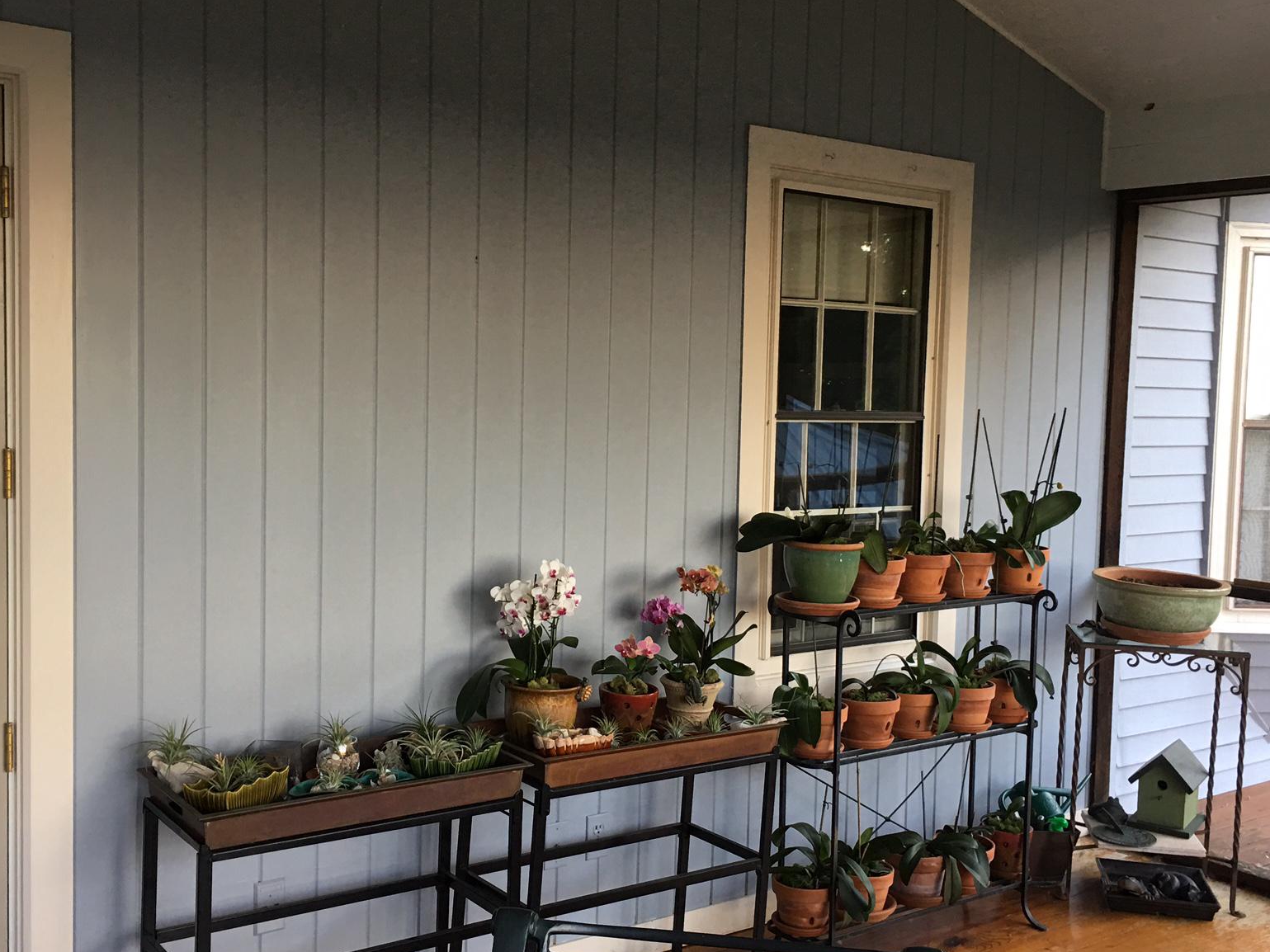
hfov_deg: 49.0
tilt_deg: -3.9
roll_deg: -0.3
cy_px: 502
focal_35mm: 38
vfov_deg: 37.7
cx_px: 623
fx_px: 1394
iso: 32
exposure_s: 1/30
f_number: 2.2
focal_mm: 4.15
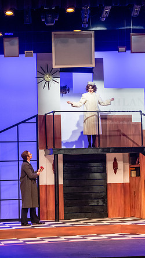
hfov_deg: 11.4
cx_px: 78
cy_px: 129
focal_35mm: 106
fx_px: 725
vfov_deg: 20.2
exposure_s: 1/200
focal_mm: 100
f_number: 3.5
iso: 3200
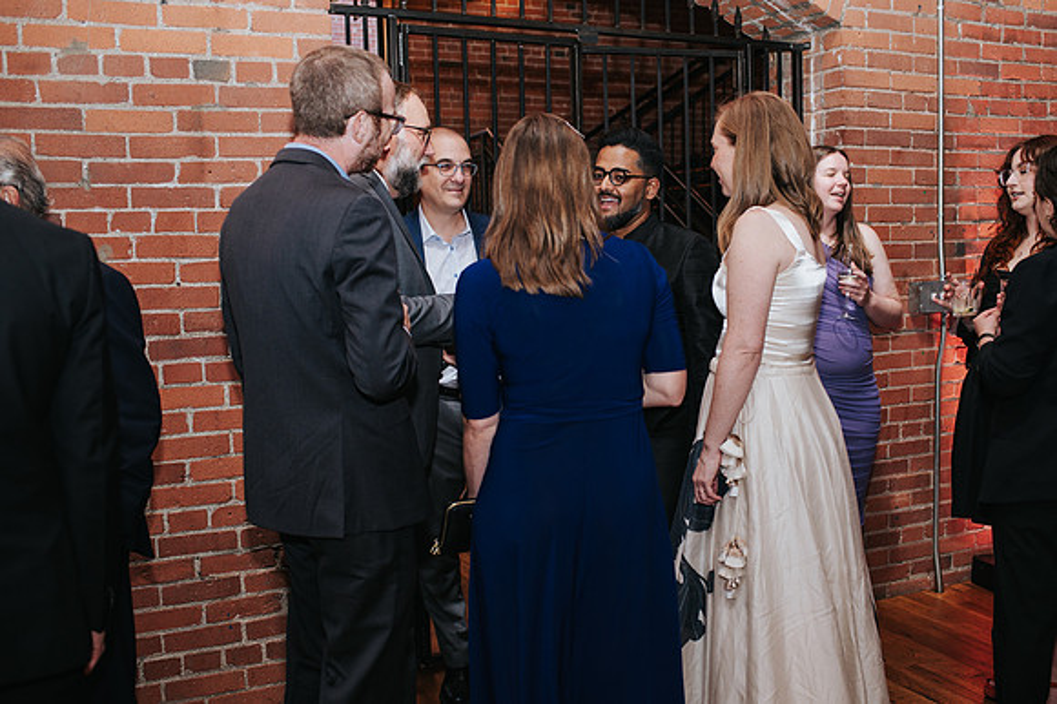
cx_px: 566
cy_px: 370
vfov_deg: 35.4
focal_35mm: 38
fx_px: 1101
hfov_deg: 51.3
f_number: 3.2
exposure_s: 1/200
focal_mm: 35
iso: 800
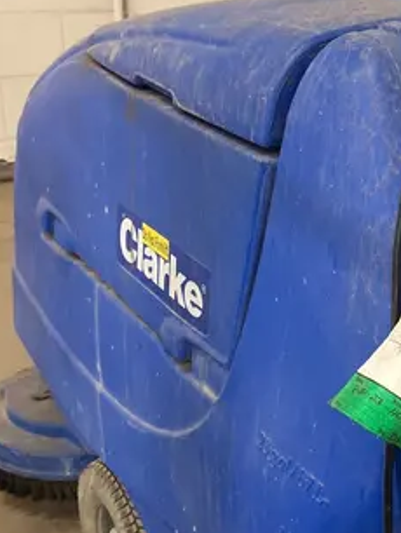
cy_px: 306
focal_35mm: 67
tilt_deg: -25.1
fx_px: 1033
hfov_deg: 20.9
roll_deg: -4.5
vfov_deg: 28.9
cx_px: 441
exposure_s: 1/60
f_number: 1.8
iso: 320
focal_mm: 3.99
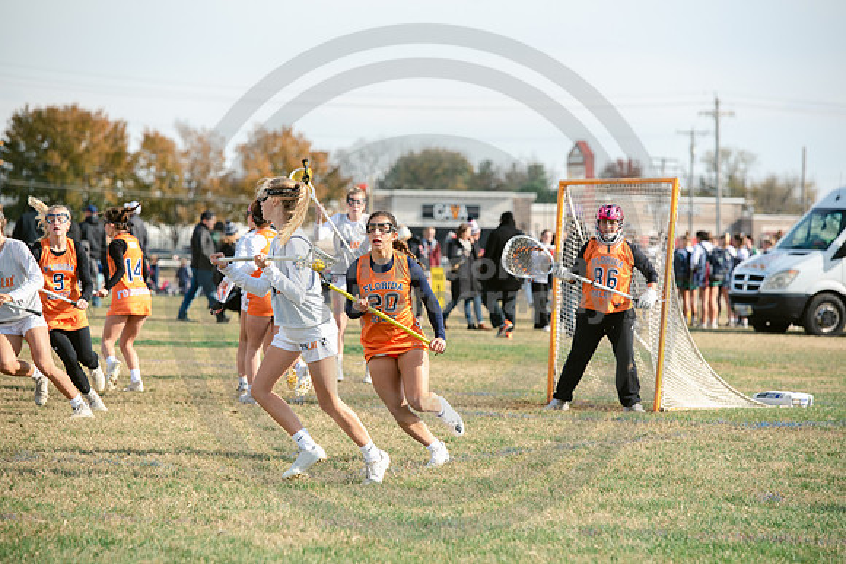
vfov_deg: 7.9
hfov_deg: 11.7
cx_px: 423
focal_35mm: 175
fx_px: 4113
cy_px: 282
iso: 250
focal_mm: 175
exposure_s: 1/1600
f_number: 5
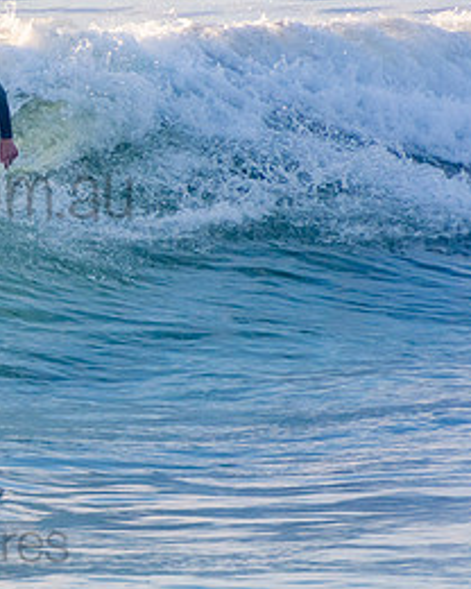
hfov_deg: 1.2
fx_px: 22687
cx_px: -106
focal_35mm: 1302
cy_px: 167
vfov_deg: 1.5
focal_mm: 400
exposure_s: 1/1250
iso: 560
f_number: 5.6
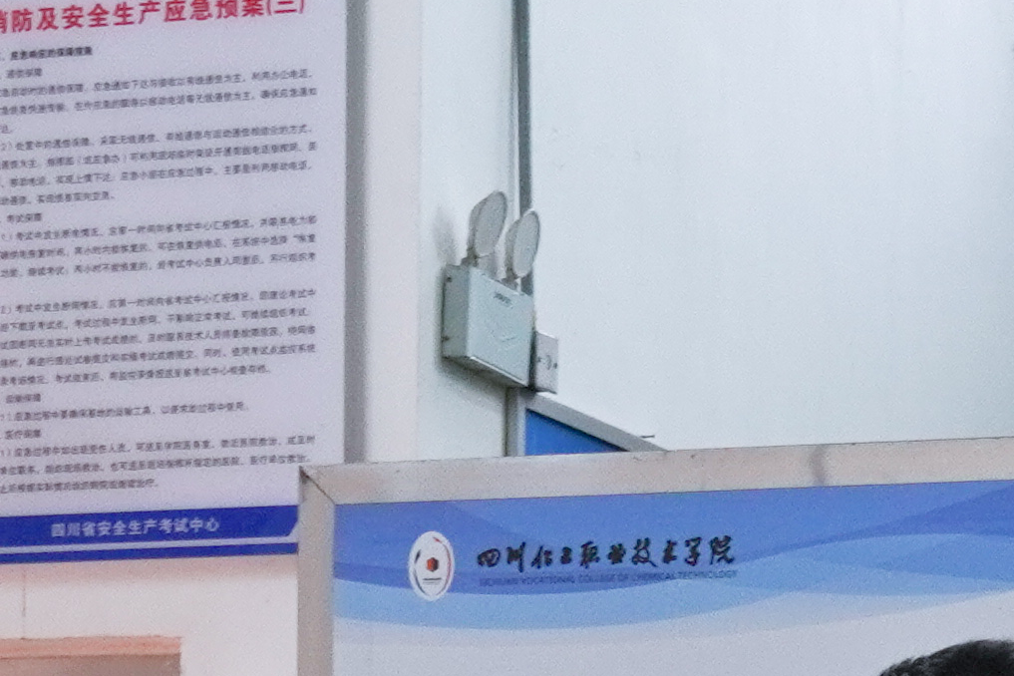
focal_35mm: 230
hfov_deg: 8.9
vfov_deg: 5.8
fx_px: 6478
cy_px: 1558
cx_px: 822
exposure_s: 1/50
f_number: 5
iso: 500
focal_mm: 26
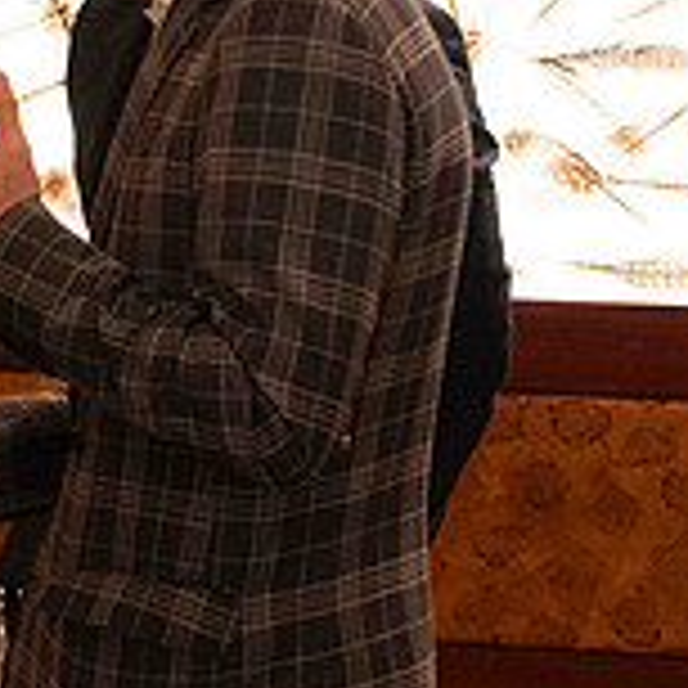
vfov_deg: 12.7
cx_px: -681
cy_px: 389
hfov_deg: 11.5
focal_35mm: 137
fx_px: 3081
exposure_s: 1/60
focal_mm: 40
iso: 7200
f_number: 5
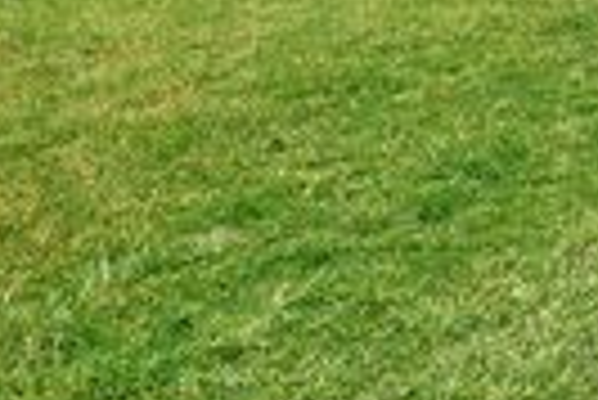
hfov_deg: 18.5
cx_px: 1102
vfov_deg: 14.1
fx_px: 1384
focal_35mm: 83
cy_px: -380
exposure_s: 1/250
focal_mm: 11.5
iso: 160
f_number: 8
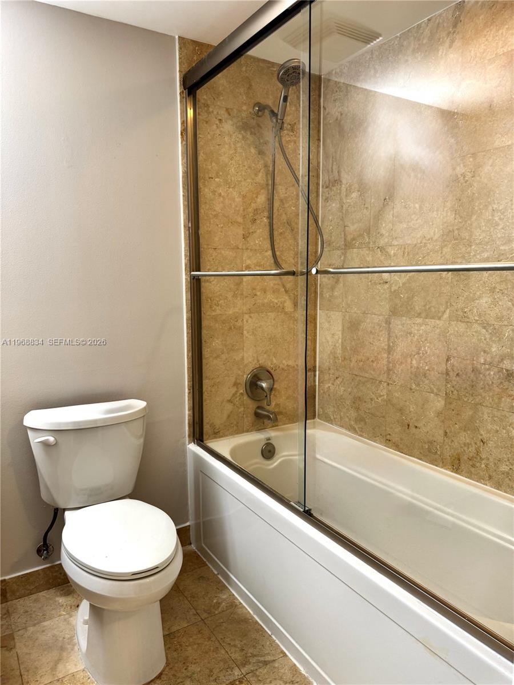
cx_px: 257
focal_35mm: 24
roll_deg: +0.2
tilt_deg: -8.4
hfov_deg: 56.8
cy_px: 342
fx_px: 475
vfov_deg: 71.6
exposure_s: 1/60
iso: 125
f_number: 1.78
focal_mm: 6.76
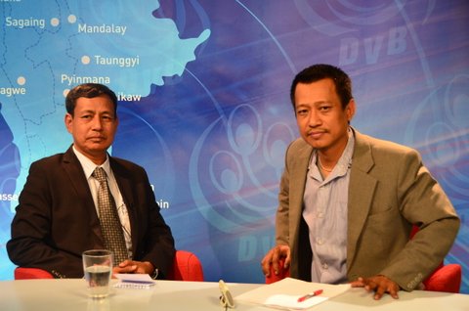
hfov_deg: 36.9
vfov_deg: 25.0
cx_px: 234
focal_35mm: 54
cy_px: 156
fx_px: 702
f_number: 4.2
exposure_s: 1/60
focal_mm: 36
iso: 400
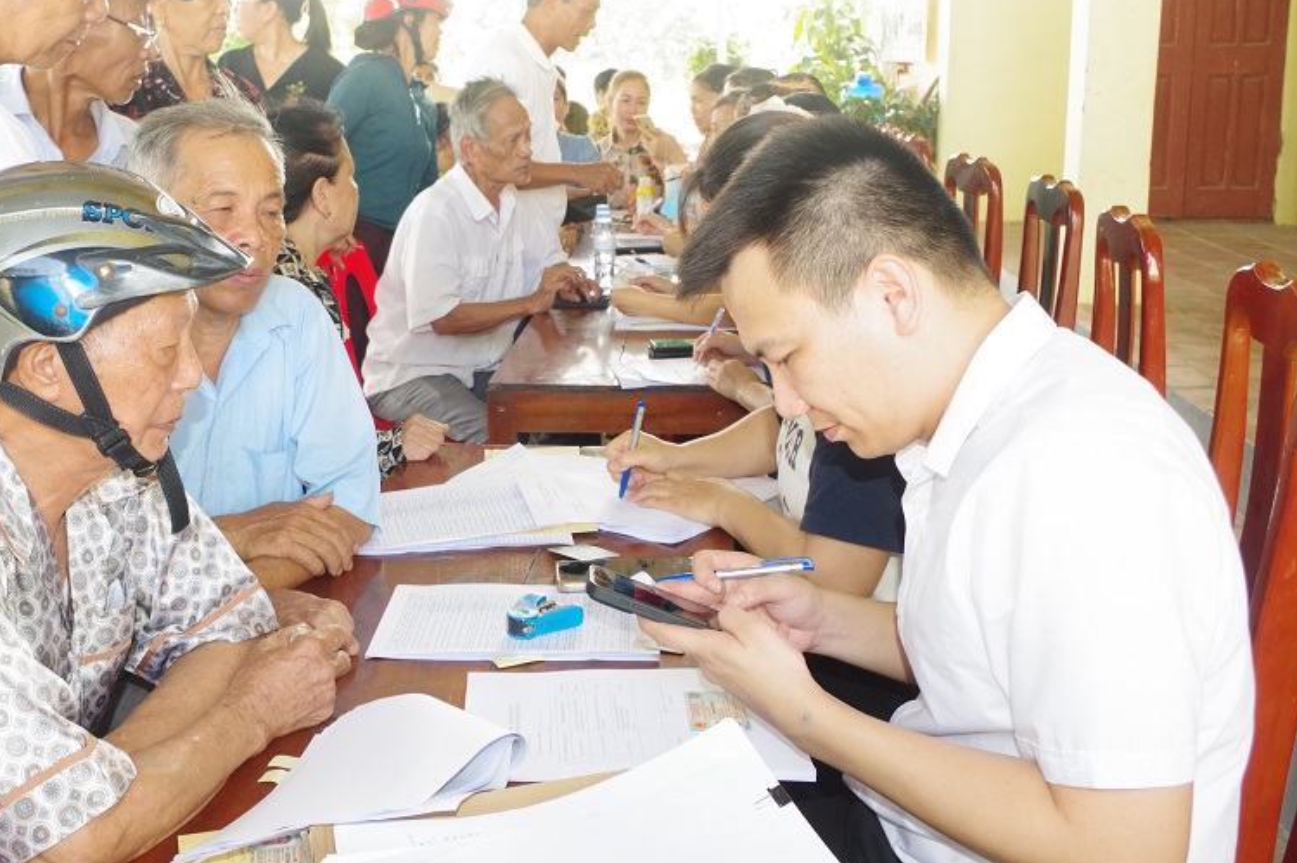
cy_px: 386
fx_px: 1440
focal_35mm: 40
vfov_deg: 33.3
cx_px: 496
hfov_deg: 48.1
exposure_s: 1/125
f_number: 5.6
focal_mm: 20
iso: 1600
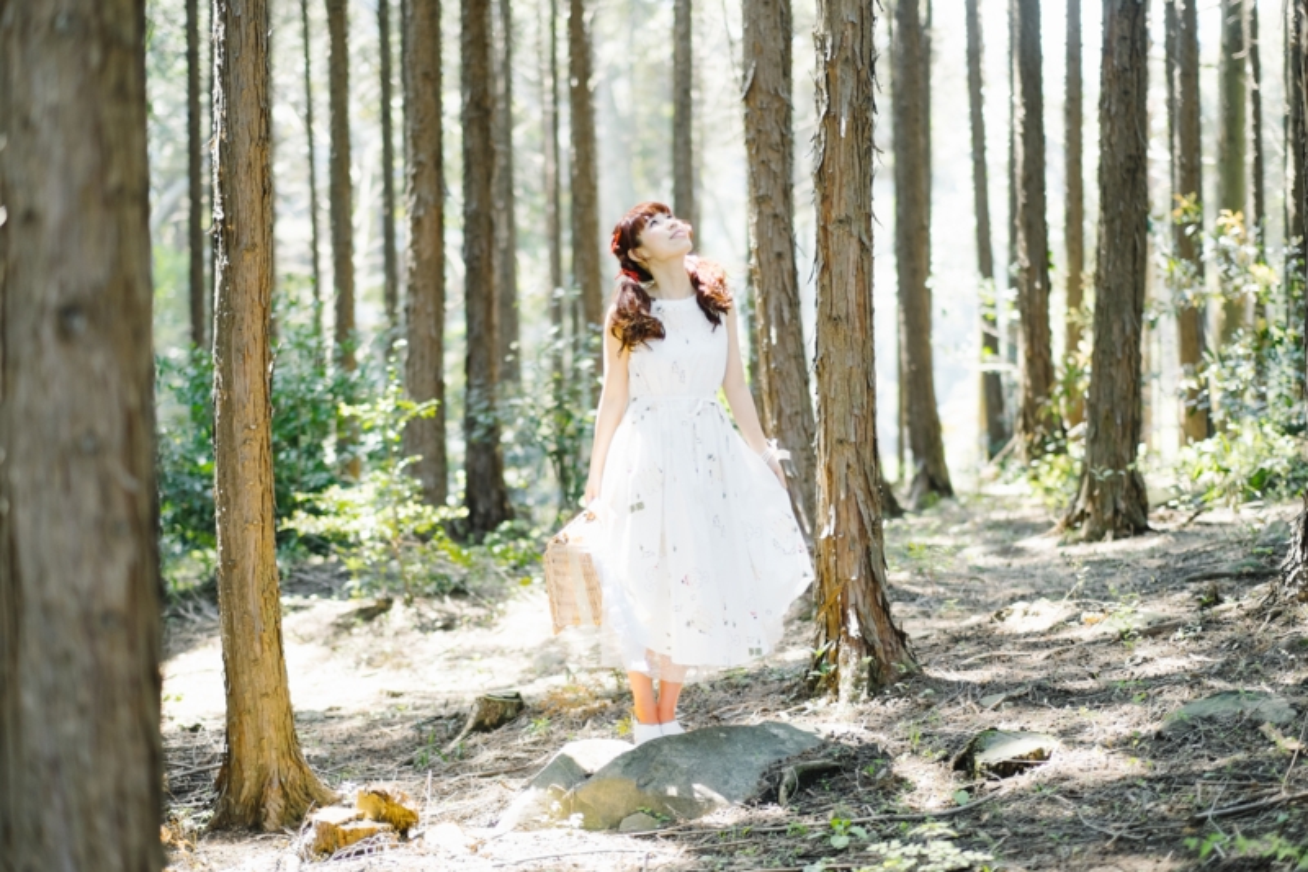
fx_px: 3051
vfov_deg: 16.3
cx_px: 654
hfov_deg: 24.2
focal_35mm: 84
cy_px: 436
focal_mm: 56
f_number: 1.2
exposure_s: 1/500
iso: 400
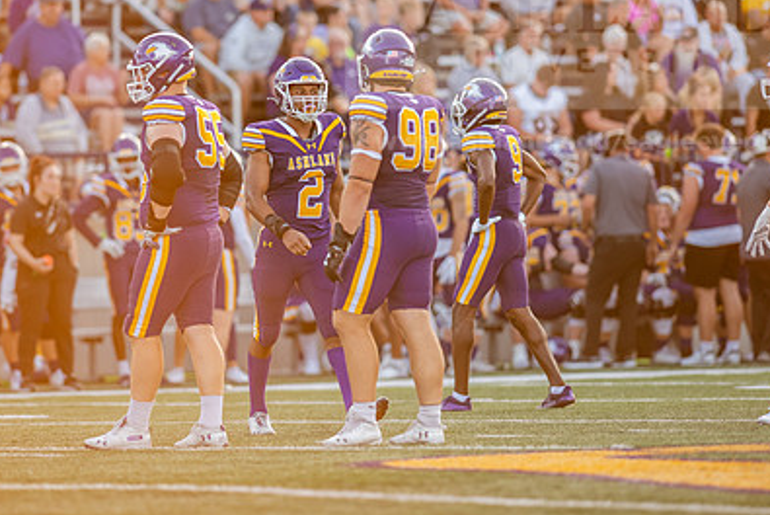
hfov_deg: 4.7
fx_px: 9418
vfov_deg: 3.1
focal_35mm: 440
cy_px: 182
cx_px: 287
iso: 1000
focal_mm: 300
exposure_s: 1/1000
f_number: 3.2
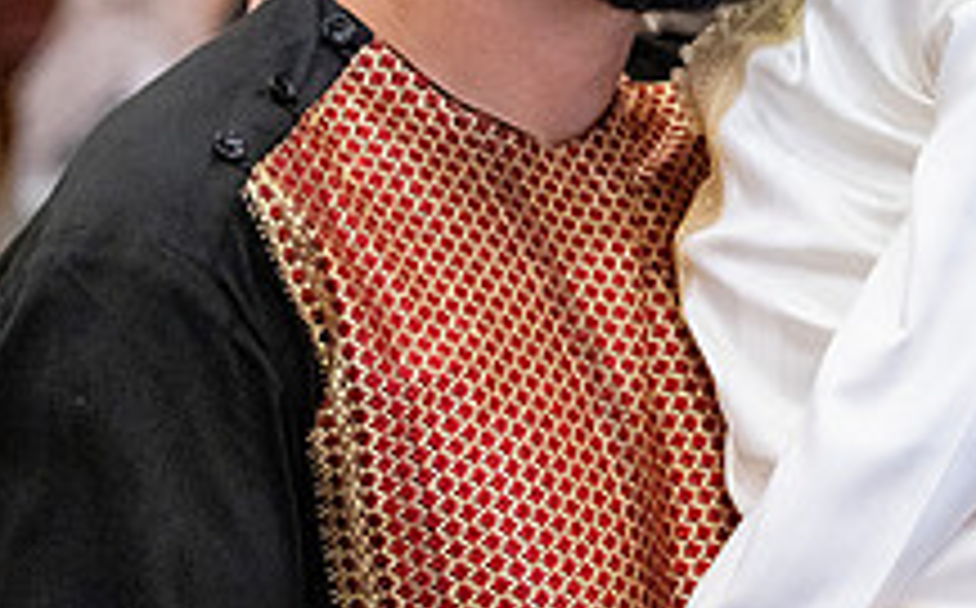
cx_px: 652
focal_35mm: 180
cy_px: 221
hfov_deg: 11.6
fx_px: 4782
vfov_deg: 7.3
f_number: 4
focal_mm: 85
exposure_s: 1/320
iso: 32000
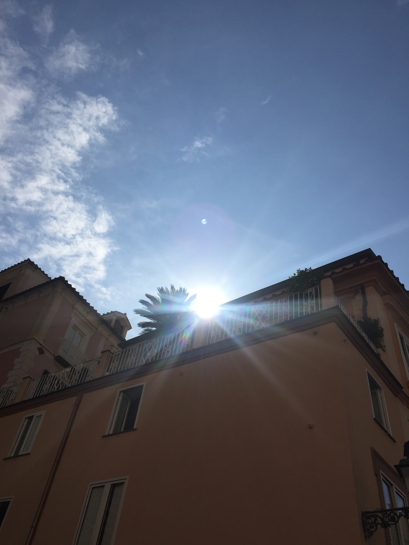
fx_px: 457
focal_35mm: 29
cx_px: 204
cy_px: 272
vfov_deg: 61.7
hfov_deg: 48.2
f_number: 2.2
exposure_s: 1/9901
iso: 32
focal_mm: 4.15
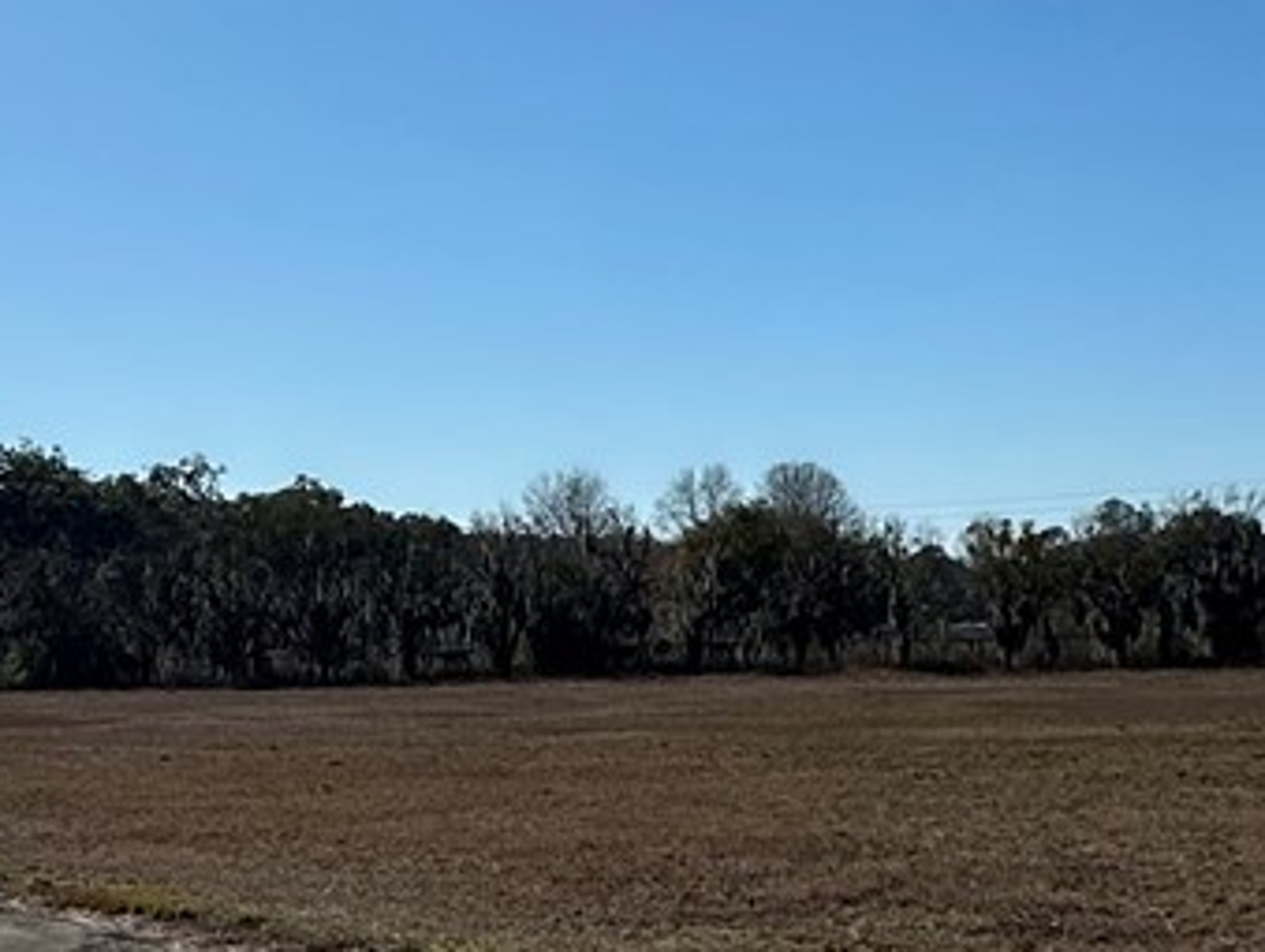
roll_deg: +1.5
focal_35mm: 66
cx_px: 190
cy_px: 777
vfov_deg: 22.0
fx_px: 2414
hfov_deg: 28.5
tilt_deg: -2.6
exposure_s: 1/3861
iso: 50
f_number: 2.2
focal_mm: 2.22
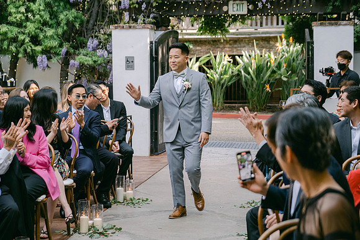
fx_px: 880
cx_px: 180
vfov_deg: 15.5
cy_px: 120
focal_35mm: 88
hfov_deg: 23.1
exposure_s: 1/320
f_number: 2.8
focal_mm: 58.7
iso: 320
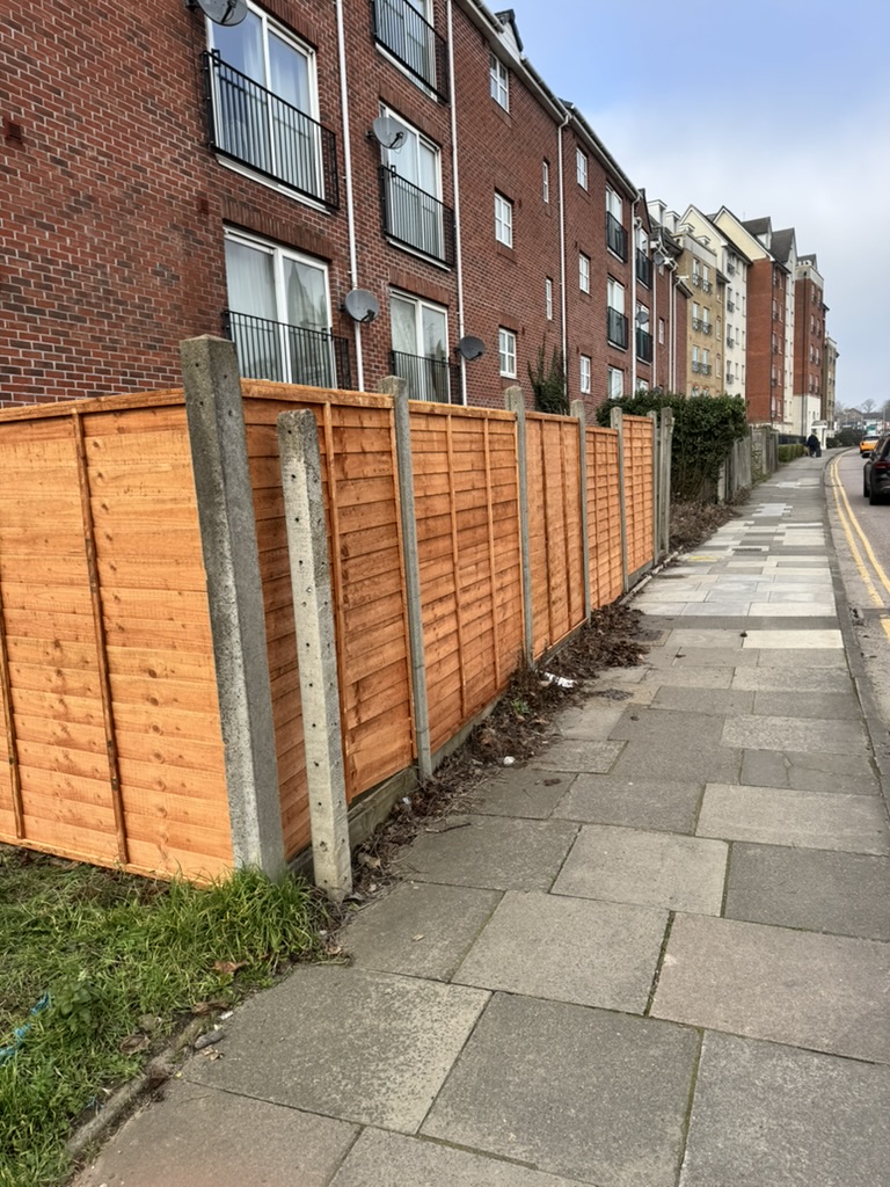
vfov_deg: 71.6
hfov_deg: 56.8
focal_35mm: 24
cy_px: 594
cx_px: 445
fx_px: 823
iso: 80
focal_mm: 6.76
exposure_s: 1/1456
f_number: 1.78
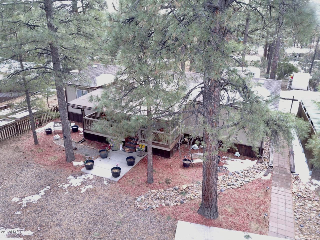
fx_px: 240
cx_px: 160
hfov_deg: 67.3
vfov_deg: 53.1
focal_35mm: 26
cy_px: 120
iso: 100
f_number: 2.2
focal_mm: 4.7
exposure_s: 1/50
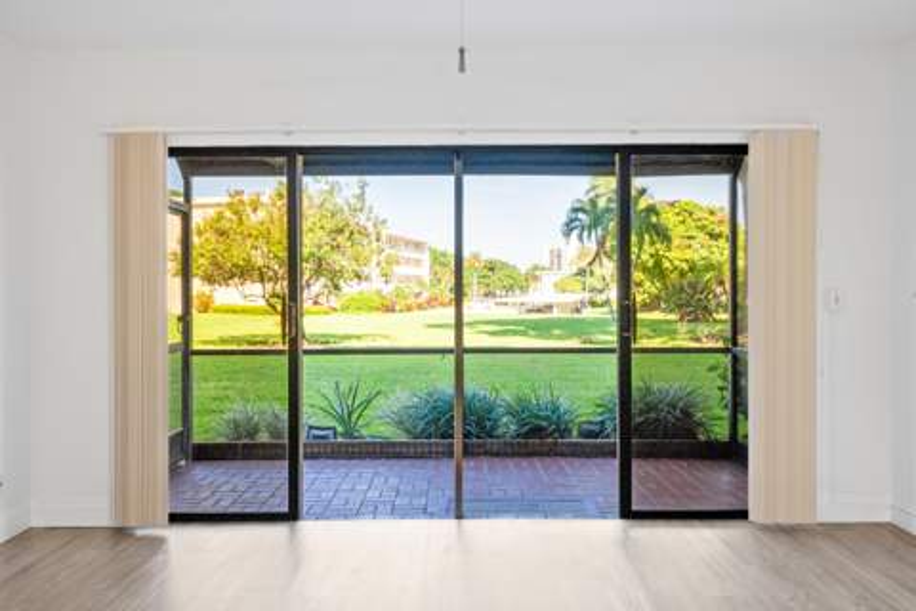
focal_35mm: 33
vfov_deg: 40.0
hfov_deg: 57.2
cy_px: 306
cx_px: 458
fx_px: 840
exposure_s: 1/13
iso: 2000
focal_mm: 33
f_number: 8
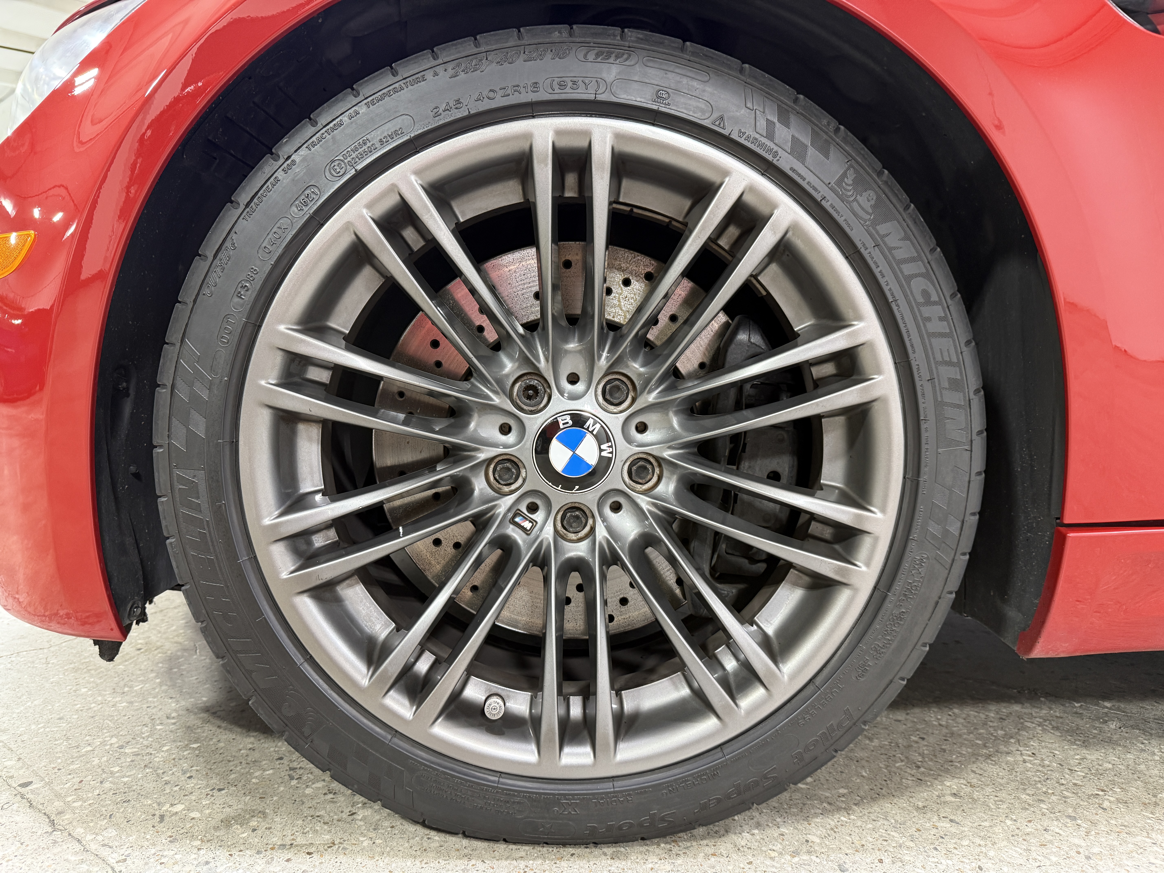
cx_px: 582
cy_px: 436
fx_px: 807
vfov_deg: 56.8
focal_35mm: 24
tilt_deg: -6.1
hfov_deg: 71.6
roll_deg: -0.4
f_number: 1.78
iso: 320
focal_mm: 6.76
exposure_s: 1/60
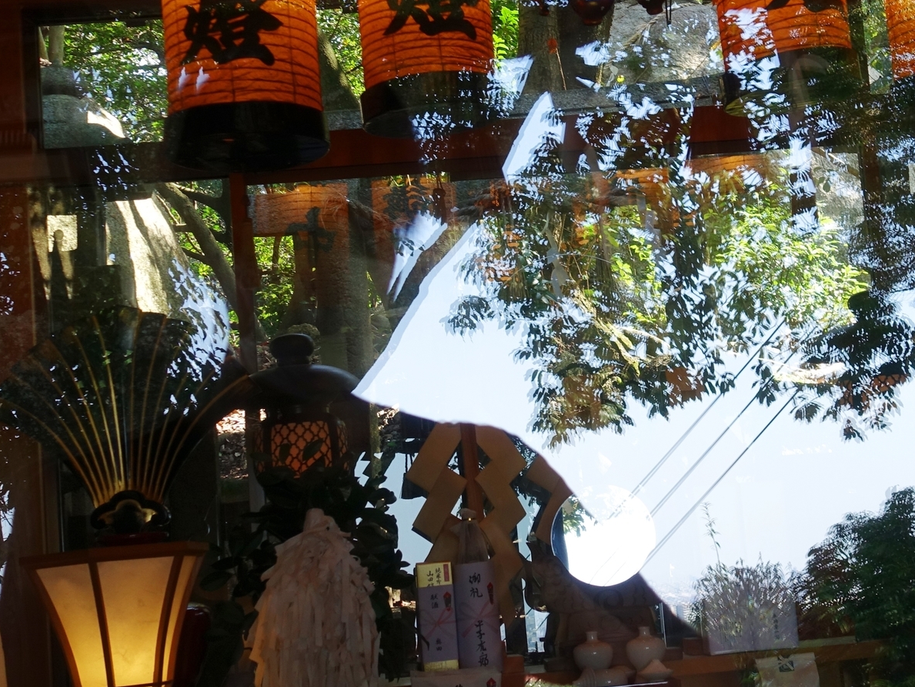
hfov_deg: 26.6
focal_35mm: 73
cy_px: 300
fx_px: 1930
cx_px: 575
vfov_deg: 20.2
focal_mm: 15.74
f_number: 4
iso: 125
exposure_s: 1/100
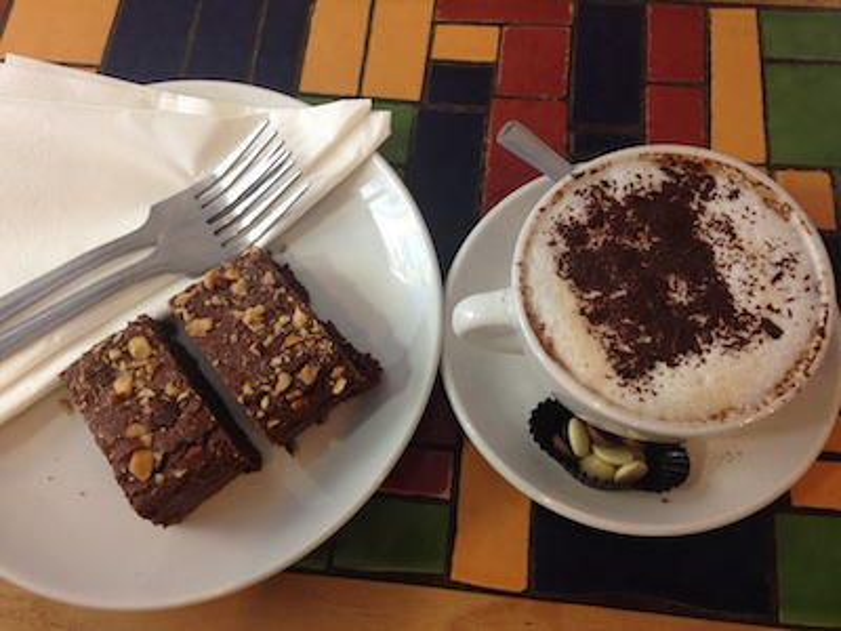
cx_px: 420
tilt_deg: -70.8
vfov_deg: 42.9
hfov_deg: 55.4
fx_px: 802
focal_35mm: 33
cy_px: 316
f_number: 2.4
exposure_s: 1/20
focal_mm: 4.12
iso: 80
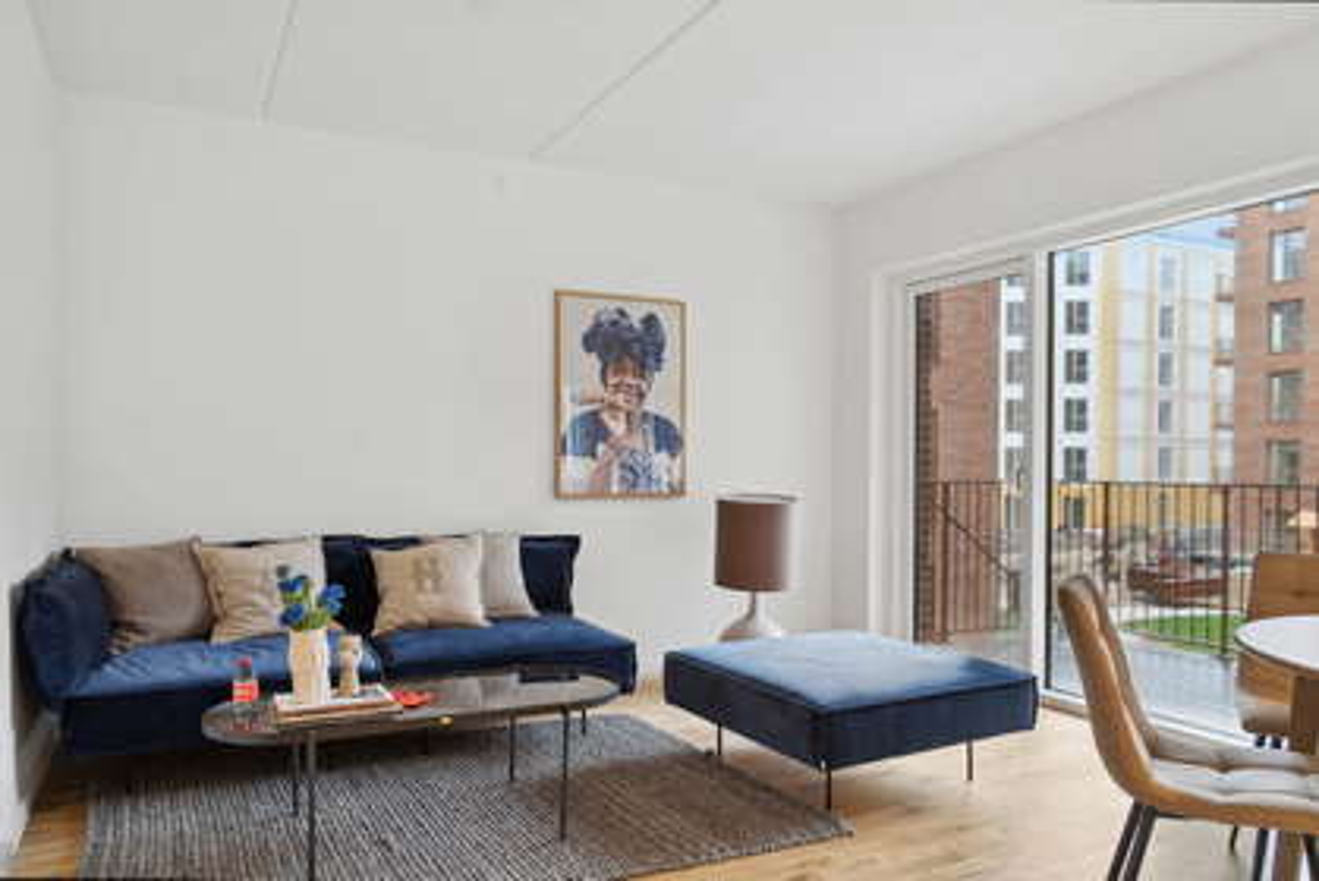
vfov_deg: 53.2
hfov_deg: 73.7
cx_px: 660
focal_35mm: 24
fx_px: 880
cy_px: 440
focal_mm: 16
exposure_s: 1/4
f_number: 6.3
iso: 200
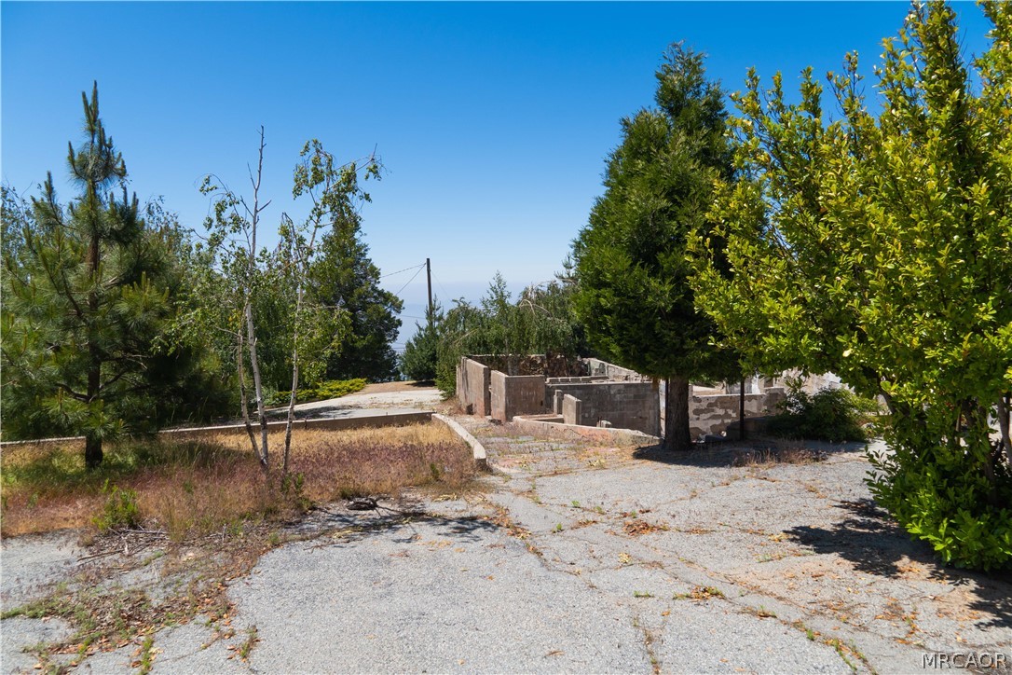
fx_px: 759
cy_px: 338
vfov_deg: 47.9
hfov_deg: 67.4
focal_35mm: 27
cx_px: 506
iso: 160
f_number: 8
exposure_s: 1/500
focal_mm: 18
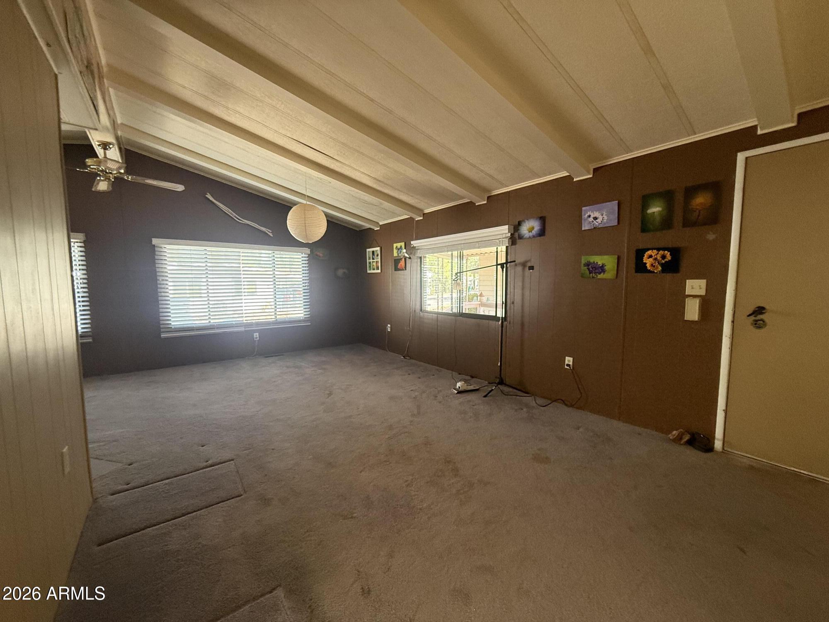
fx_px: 335
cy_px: 311
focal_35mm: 14
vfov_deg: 85.7
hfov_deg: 102.1
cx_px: 414
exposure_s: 1/99
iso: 250
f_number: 2.2
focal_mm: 2.22
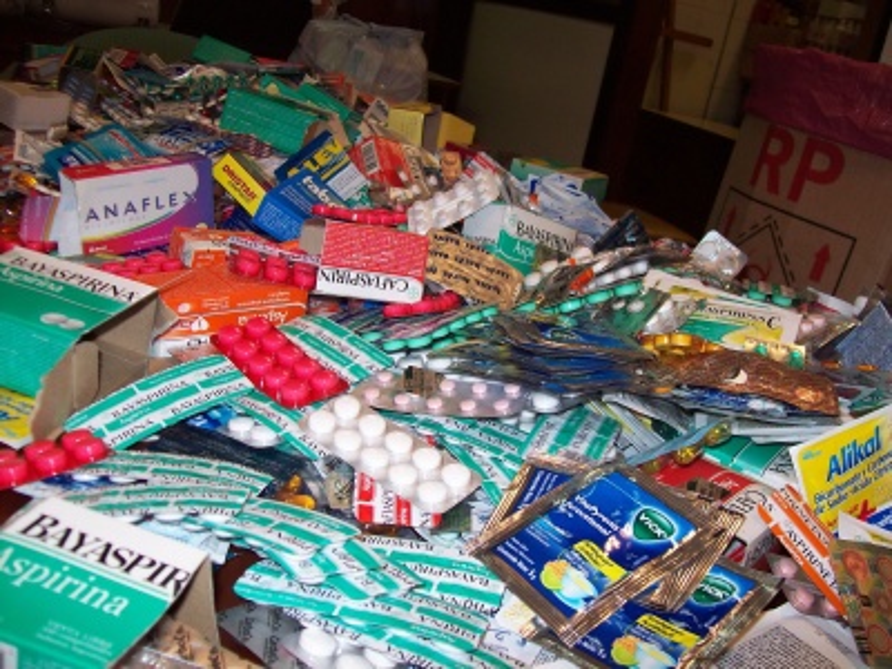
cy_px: 334
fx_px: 928
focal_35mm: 36
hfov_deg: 51.4
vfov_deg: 39.7
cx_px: 446
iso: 80
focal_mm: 6
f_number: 2.7
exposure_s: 1/64
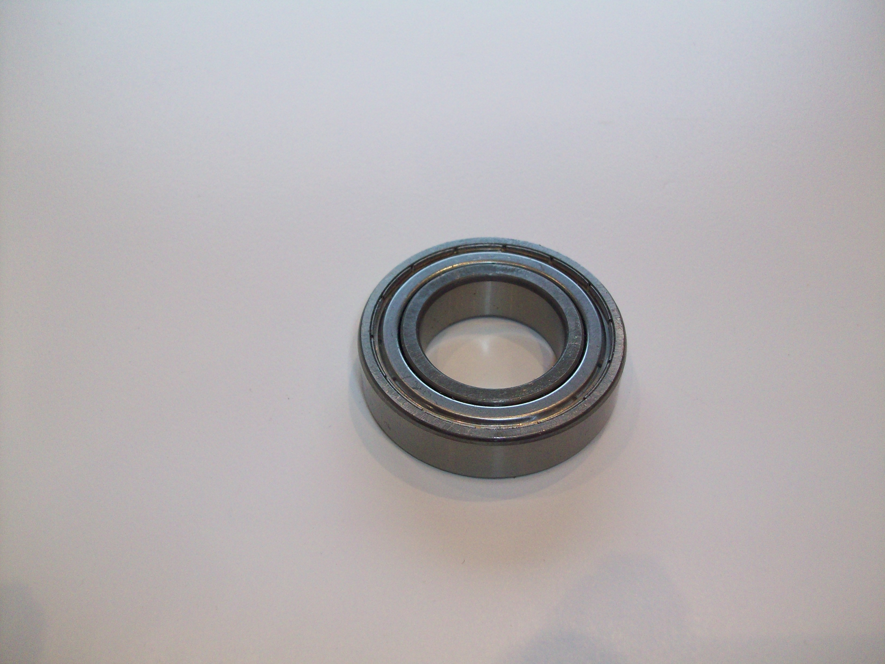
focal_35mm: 34
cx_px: 442
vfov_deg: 41.8
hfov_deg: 54.0
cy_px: 332
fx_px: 869
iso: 160
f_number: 2.8
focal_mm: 5.7
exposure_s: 1/102
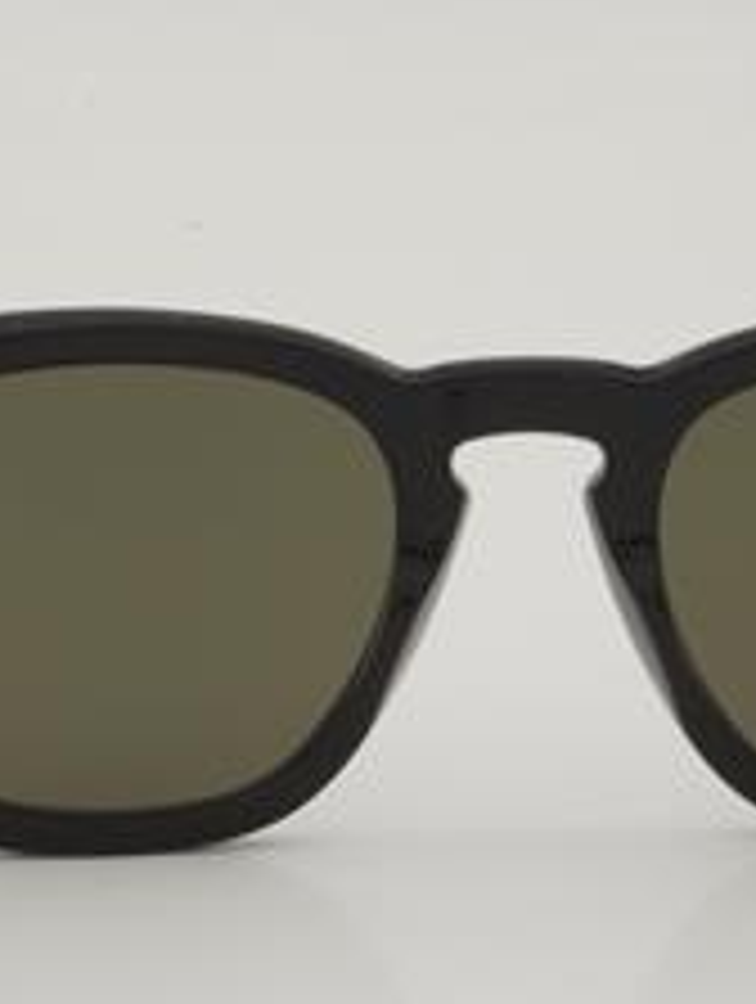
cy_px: 563
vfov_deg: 15.3
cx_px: 526
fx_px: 3746
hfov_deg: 11.5
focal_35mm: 129
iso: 100
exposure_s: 1/3
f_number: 32
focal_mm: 50
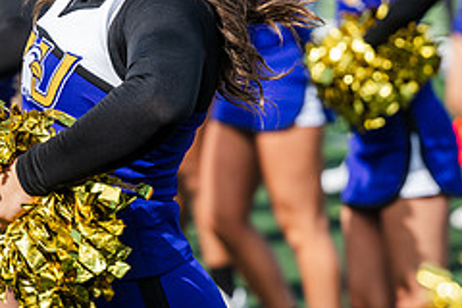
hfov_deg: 8.2
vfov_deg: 5.5
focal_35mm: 251
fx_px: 3221
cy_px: 16
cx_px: 96
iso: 250
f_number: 3.5
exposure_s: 1/1600
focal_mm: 104
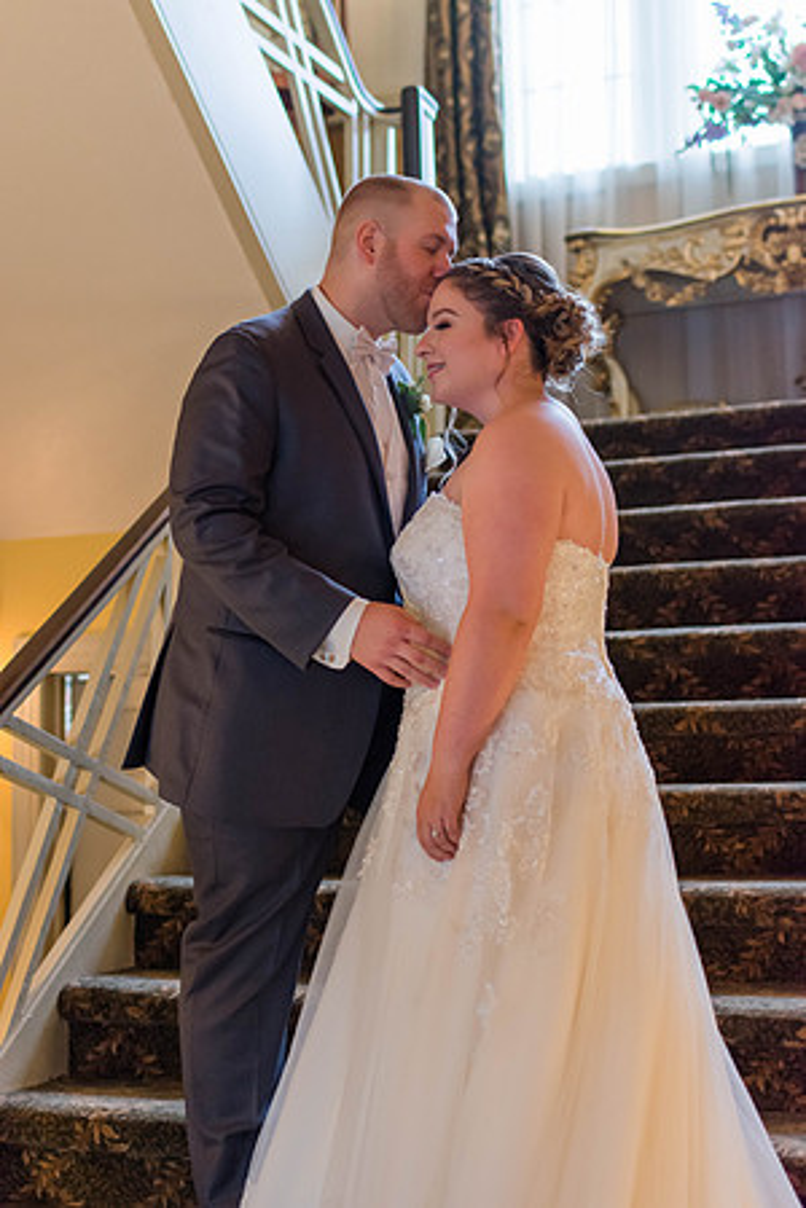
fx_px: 1763
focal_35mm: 52
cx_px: 403
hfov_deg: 25.8
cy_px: 604
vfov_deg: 37.9
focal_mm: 35
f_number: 2
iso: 800
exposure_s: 1/100
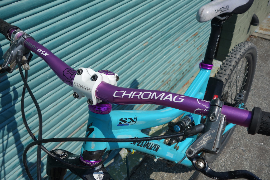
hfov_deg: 55.8
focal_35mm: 34
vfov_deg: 38.9
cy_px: 90
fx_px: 255
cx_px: 135
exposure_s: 1/800
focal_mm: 12.62
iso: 125
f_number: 5.6
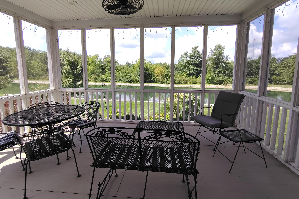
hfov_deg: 93.3
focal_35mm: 17
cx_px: 152
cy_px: 88
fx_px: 141
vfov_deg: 70.2
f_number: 2.2
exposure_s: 1/235
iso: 100
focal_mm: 2.13
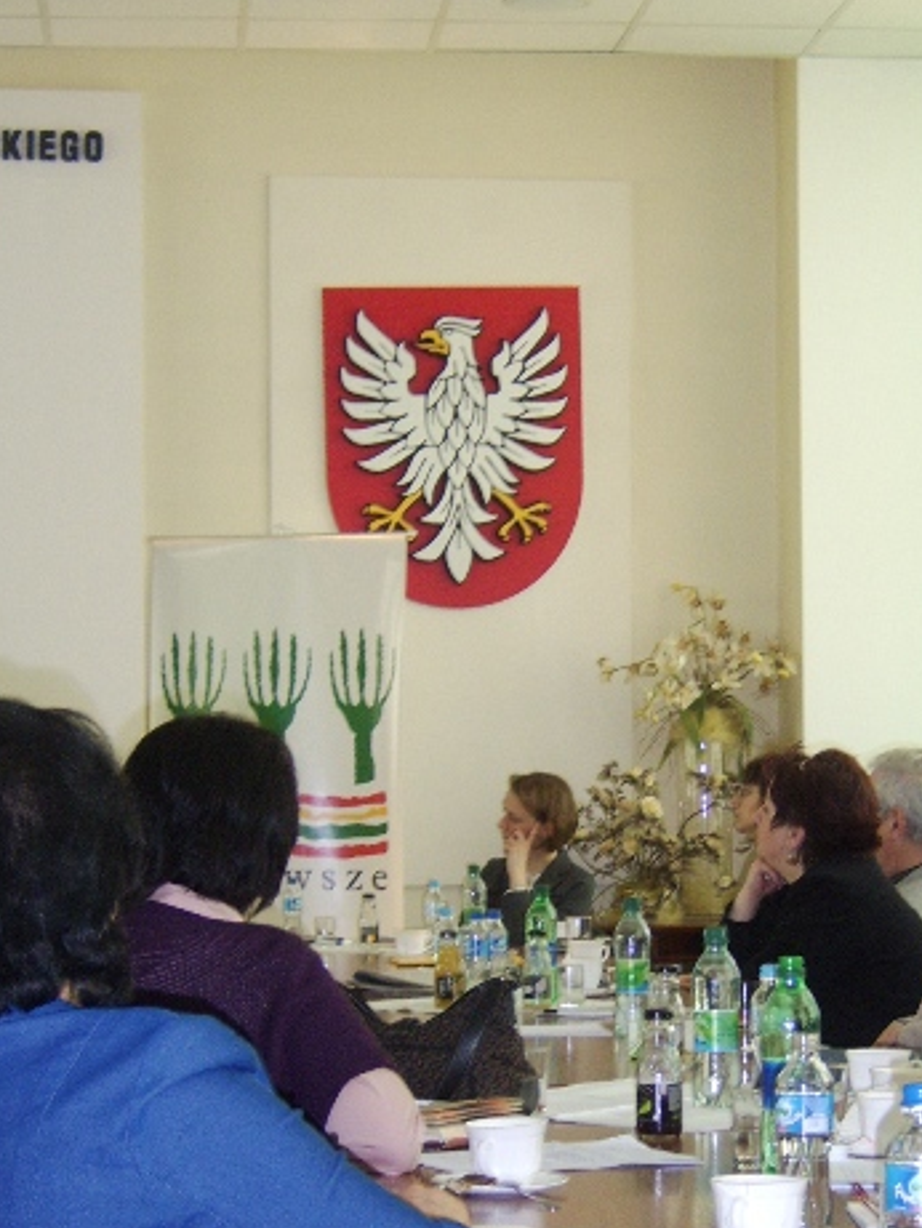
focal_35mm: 75
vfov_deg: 25.9
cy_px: 765
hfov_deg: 19.6
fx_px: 2662
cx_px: 525
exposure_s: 1/60
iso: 400
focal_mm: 14.04
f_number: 3.5
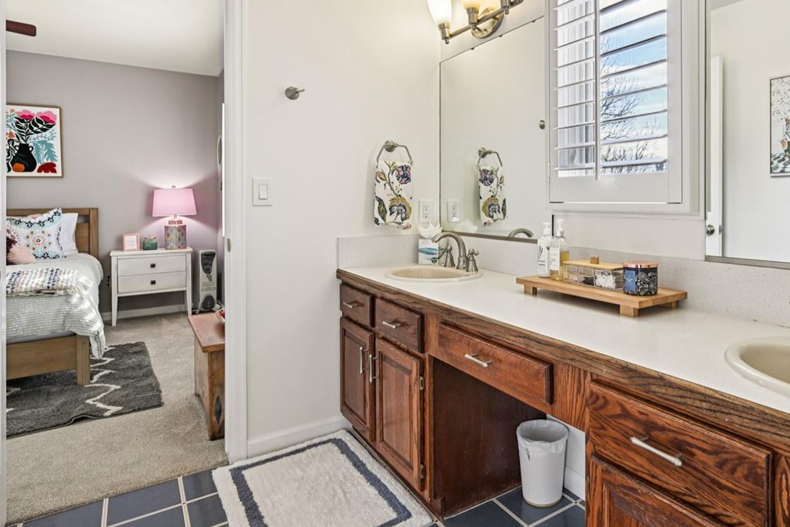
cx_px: 532
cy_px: 196
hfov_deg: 73.6
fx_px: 505
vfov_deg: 54.5
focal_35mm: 23
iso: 100
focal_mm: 16
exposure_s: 1/15
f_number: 8
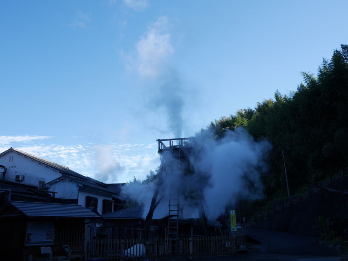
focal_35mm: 34
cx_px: 174
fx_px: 342
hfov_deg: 53.9
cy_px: 130
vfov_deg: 41.8
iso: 200
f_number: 5.6
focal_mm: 17
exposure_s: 1/500
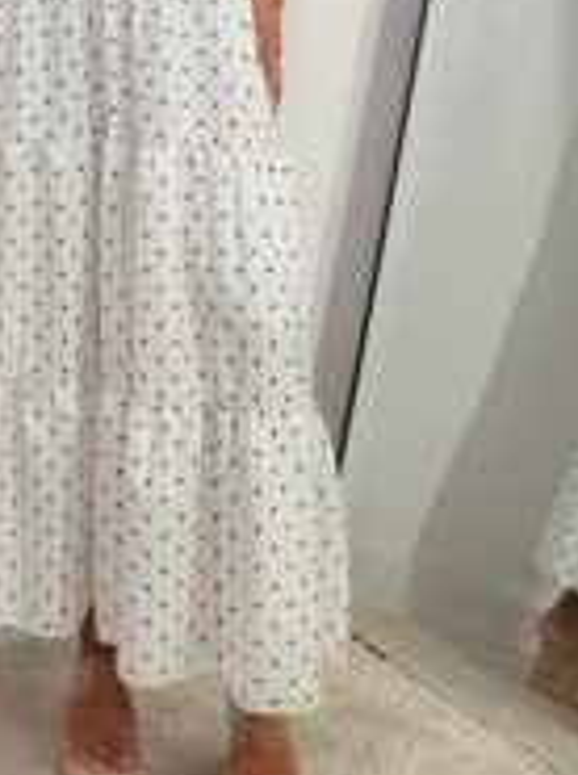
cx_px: 176
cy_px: 4
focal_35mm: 65
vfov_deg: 28.1
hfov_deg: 22.4
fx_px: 1452
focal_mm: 2.71
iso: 50
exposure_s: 1/81
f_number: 1.9
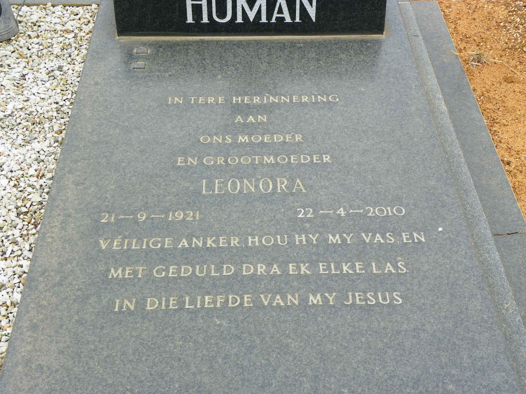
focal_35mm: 52
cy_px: 197
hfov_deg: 36.8
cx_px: 263
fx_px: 790
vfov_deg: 28.0
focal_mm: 9.2
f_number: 4
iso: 64
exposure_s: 1/250
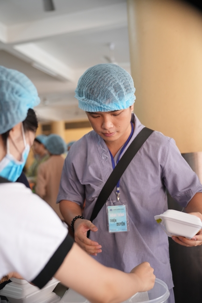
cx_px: 101
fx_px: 328
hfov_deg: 34.2
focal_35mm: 39
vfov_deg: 49.6
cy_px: 152
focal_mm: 39
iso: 2000
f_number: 2.5
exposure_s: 1/320
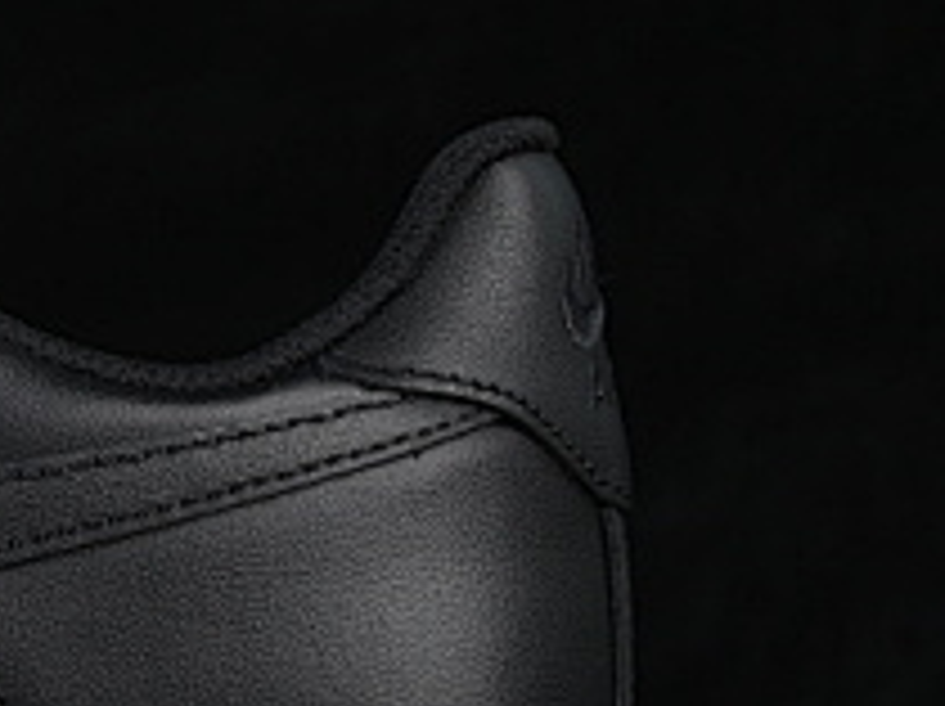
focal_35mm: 275
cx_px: -500
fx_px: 7499
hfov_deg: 7.1
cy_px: 398
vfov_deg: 5.4
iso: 160
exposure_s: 1/50
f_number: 6.3
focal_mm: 50
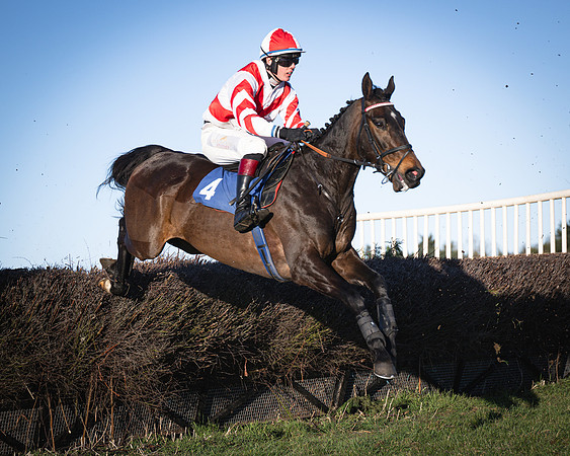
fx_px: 2025
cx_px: 372
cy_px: 278
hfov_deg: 16.0
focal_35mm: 120
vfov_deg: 12.8
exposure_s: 1/2000
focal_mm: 70
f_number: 2.8
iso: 100
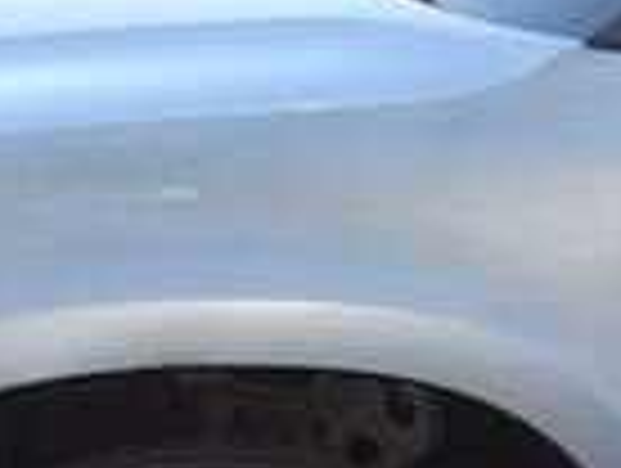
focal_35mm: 200
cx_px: 1350
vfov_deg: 7.4
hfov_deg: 9.1
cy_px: 410
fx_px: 3594
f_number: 3
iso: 100
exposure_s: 1/179
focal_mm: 4.9
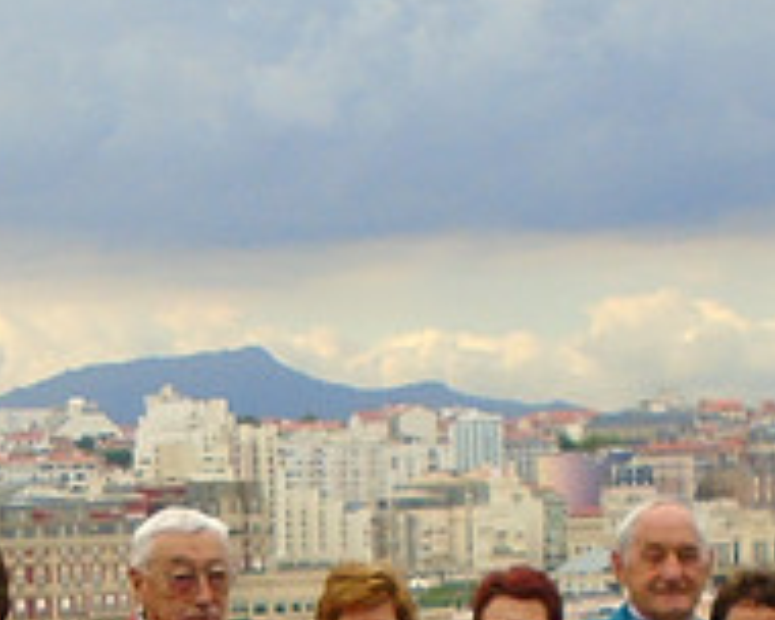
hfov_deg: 11.0
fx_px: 4014
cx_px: 67
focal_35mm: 175
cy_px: 814
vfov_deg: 8.7
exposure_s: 1/320
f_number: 3.8
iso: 100
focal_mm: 6.4
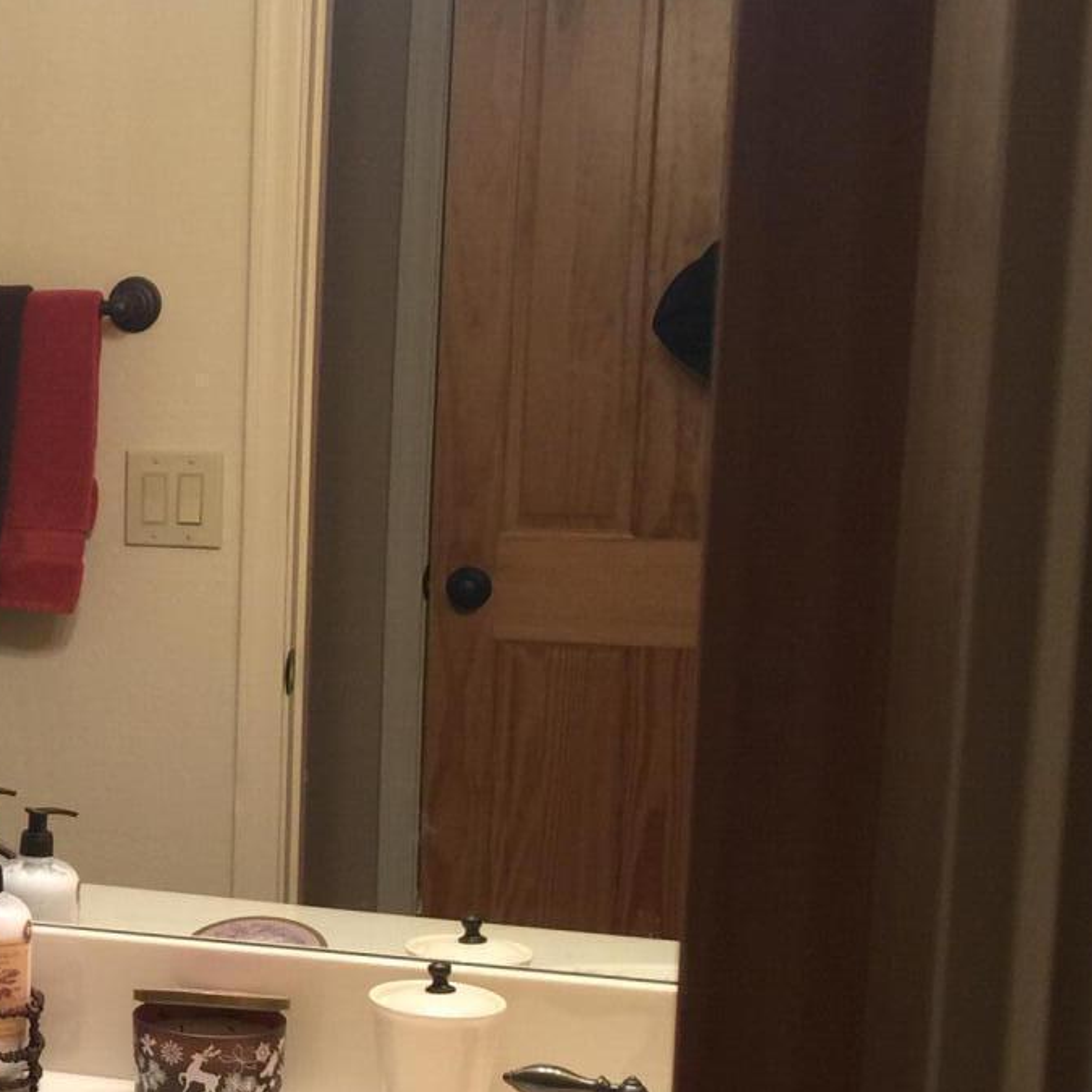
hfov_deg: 20.3
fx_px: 2712
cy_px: 759
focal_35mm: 76
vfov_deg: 22.6
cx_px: -425
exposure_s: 1/15
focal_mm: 4.15
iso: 32
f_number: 2.2
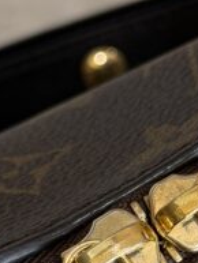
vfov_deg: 9.9
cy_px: 251
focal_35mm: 199
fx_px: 1516
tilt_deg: -56.8
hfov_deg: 7.5
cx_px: 156
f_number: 1.78
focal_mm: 6.76
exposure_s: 1/60
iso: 80
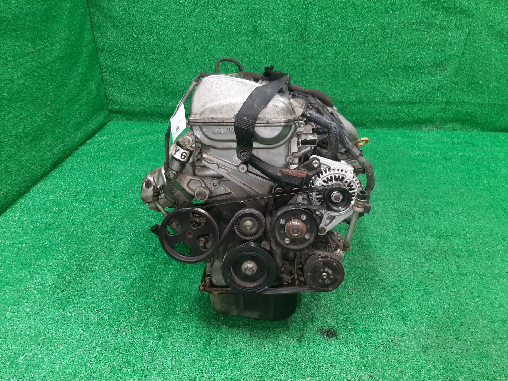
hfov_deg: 67.3
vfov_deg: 53.1
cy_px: 190
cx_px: 254
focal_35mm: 26
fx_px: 382
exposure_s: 1/50
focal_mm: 3.93
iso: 163
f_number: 1.7
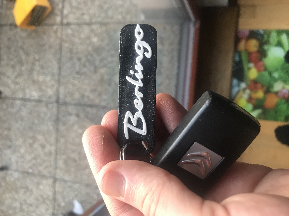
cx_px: 147
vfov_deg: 48.2
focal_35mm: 29
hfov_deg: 61.7
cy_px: 112
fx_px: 242
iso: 20
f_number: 1.8
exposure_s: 1/40
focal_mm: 3.99
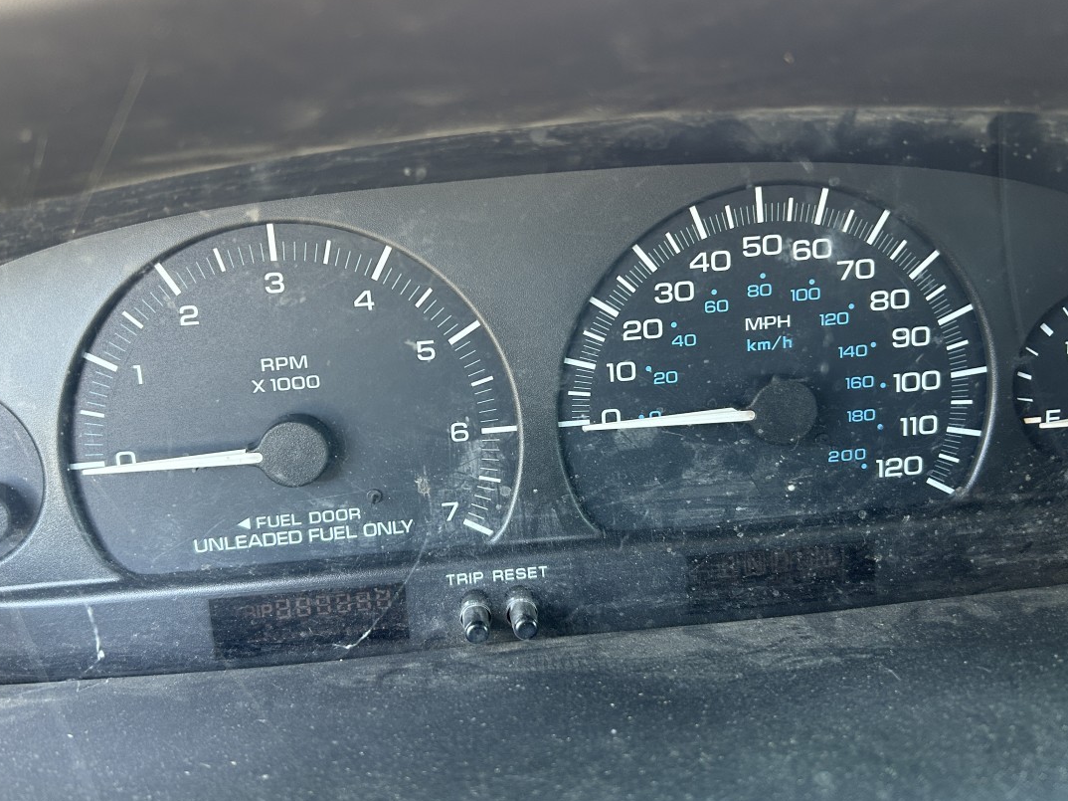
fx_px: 956
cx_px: 478
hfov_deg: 58.2
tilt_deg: -24.8
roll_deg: +1.8
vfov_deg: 45.4
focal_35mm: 31
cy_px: 376
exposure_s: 1/79
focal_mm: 5.7
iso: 125
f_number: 1.5
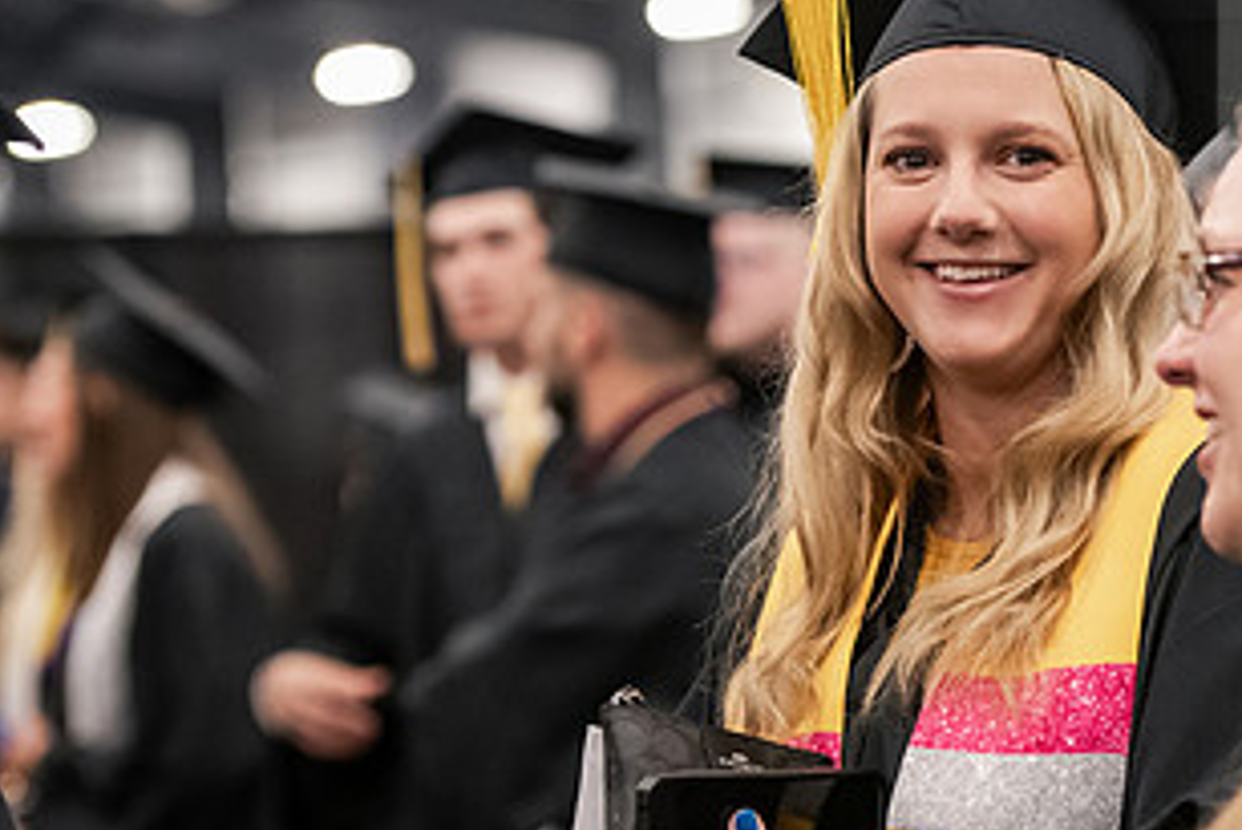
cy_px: 387
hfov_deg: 10.8
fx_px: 6523
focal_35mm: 189
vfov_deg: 7.3
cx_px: 1096
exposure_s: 1/200
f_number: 3.5
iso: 4000
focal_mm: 100
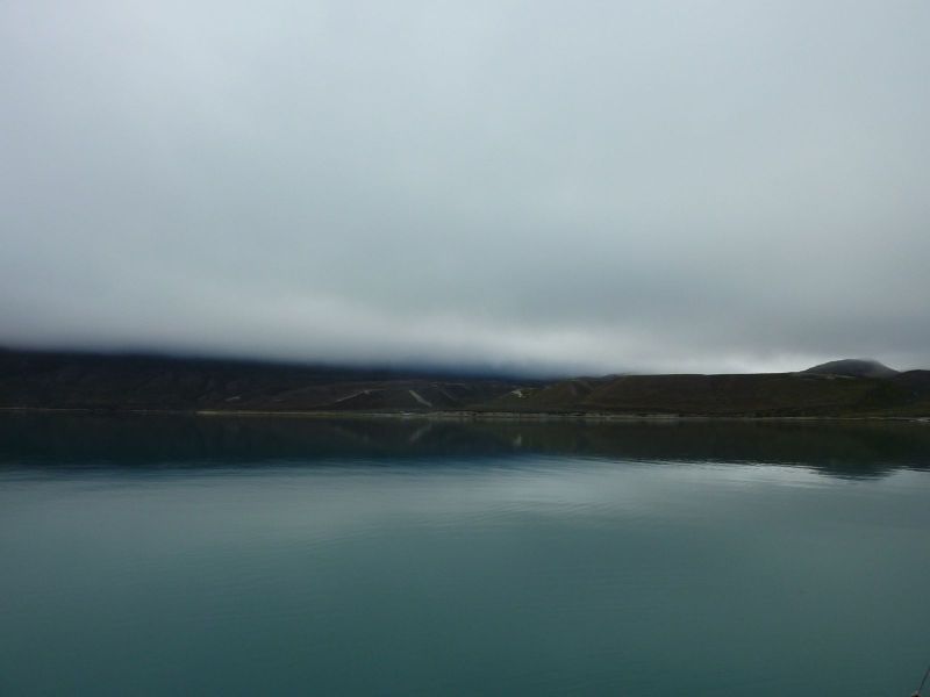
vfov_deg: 54.9
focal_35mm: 25
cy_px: 348
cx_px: 465
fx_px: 672
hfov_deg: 69.4
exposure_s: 1/500
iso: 80
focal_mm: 4.1
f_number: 4
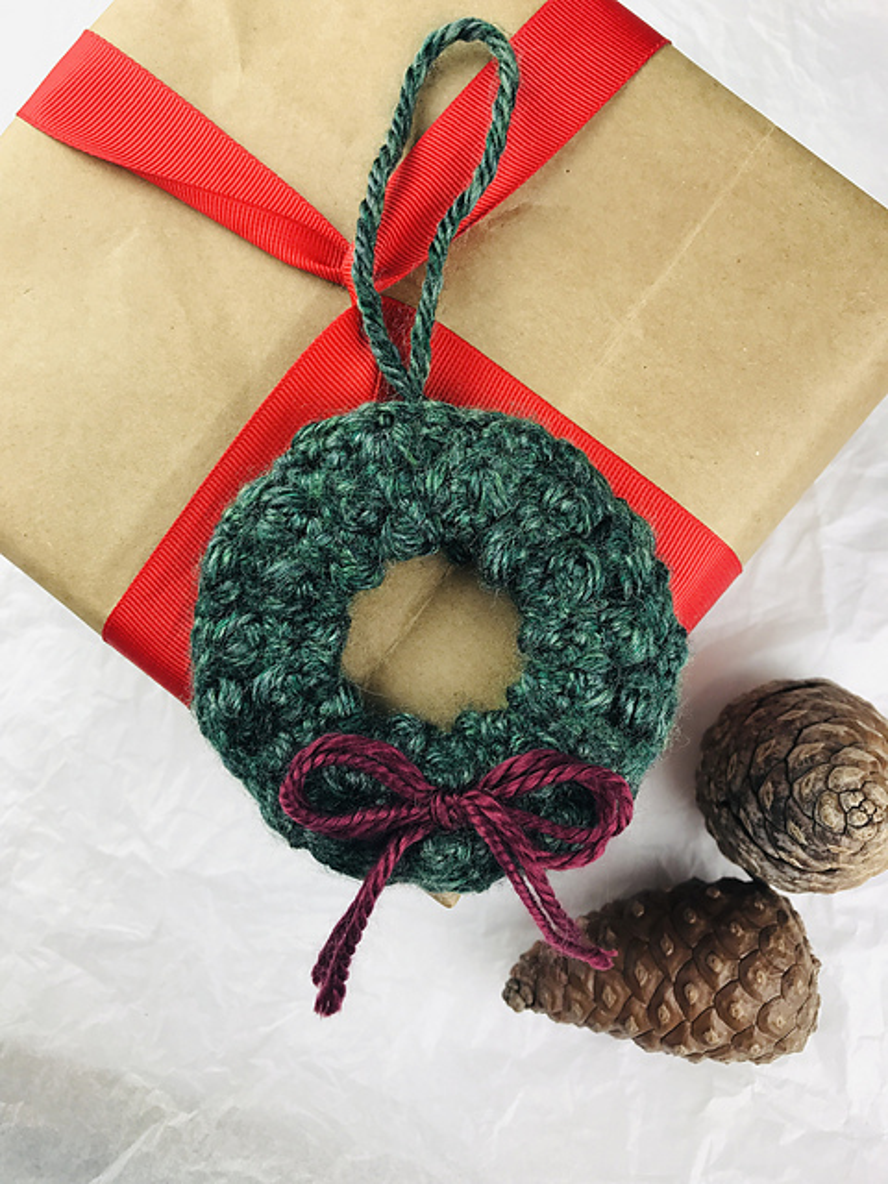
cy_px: 592
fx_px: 958
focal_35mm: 28
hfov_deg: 49.7
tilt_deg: -84.5
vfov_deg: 63.4
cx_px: 444
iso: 20
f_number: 1.8
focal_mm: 3.99
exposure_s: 1/60
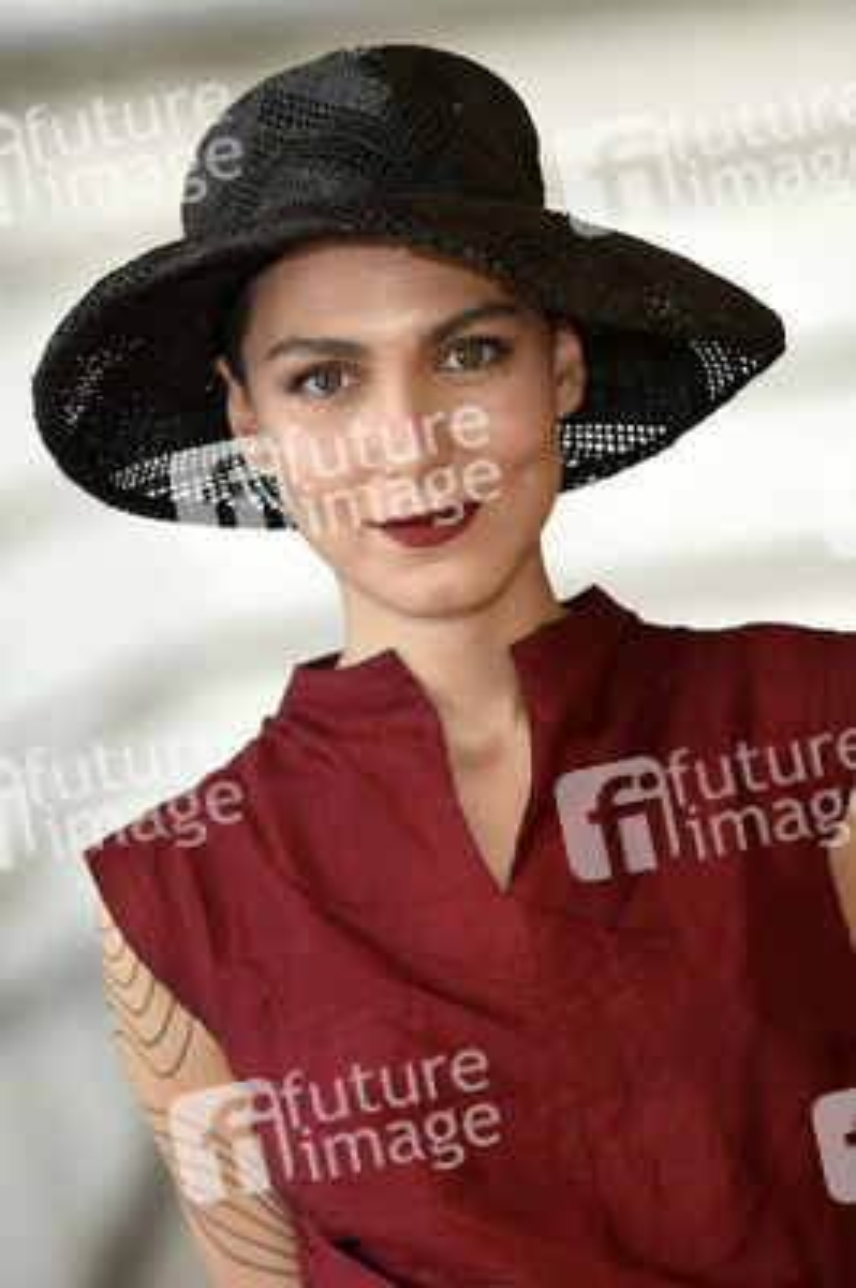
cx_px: 428
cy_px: 644
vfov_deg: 8.9
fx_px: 8306
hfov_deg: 5.9
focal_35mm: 232
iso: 400
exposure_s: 1/320
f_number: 3.5
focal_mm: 155
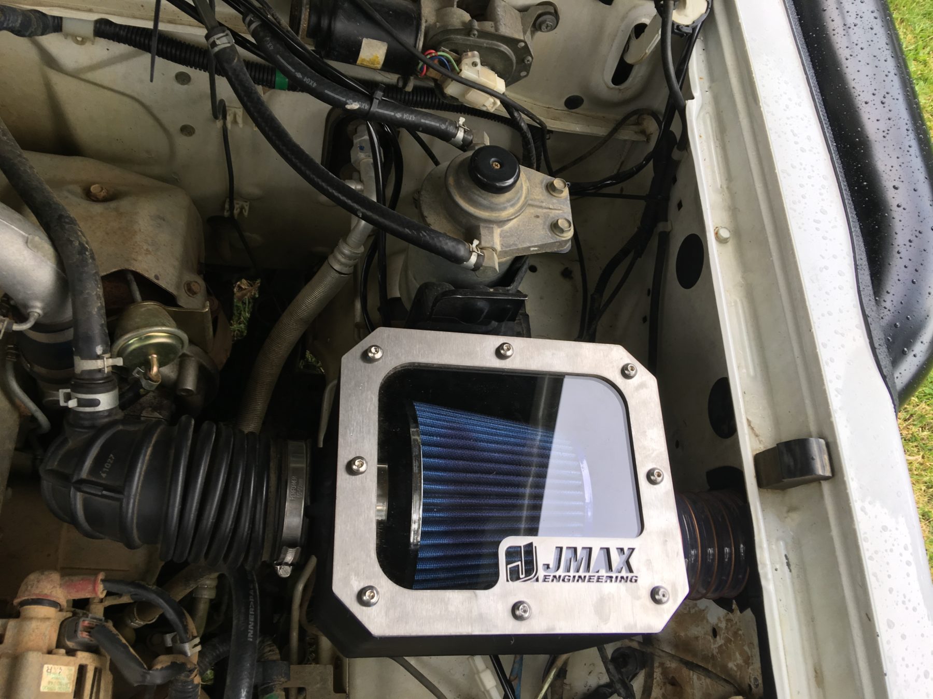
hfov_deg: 61.7
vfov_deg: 48.2
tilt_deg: -58.8
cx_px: 466
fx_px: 782
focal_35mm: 29
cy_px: 350
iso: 25
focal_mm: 4.15
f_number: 2.2
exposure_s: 1/100
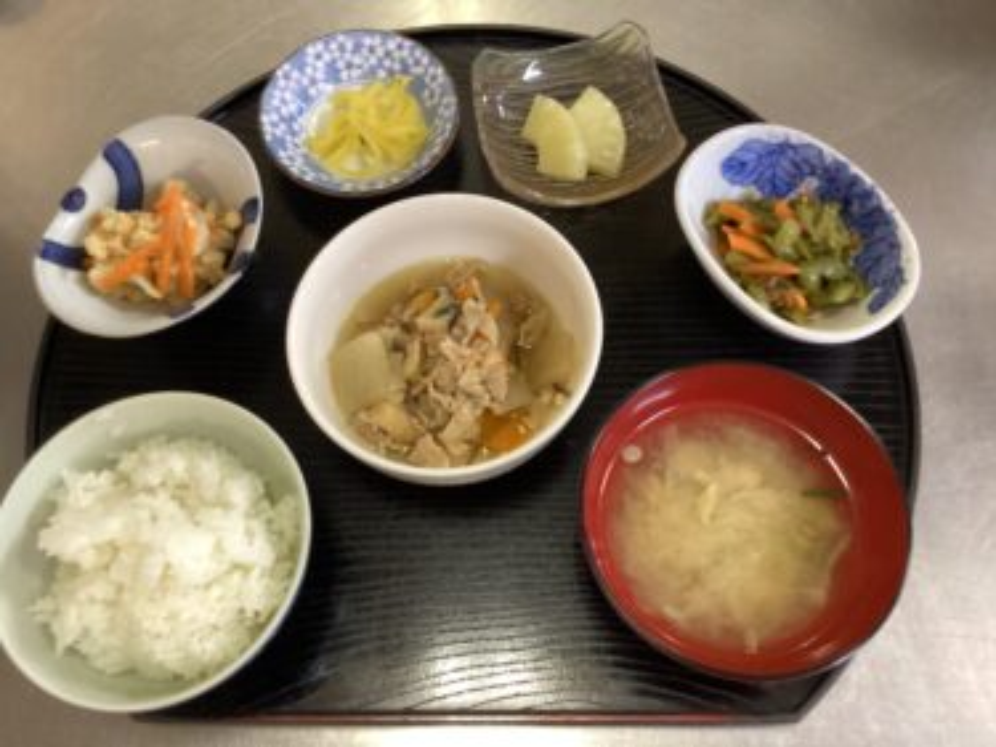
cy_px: 374
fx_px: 892
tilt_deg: -68.0
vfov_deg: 45.4
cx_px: 498
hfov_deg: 58.4
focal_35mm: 31
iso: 320
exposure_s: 1/30
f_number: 2.4
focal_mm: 3.3
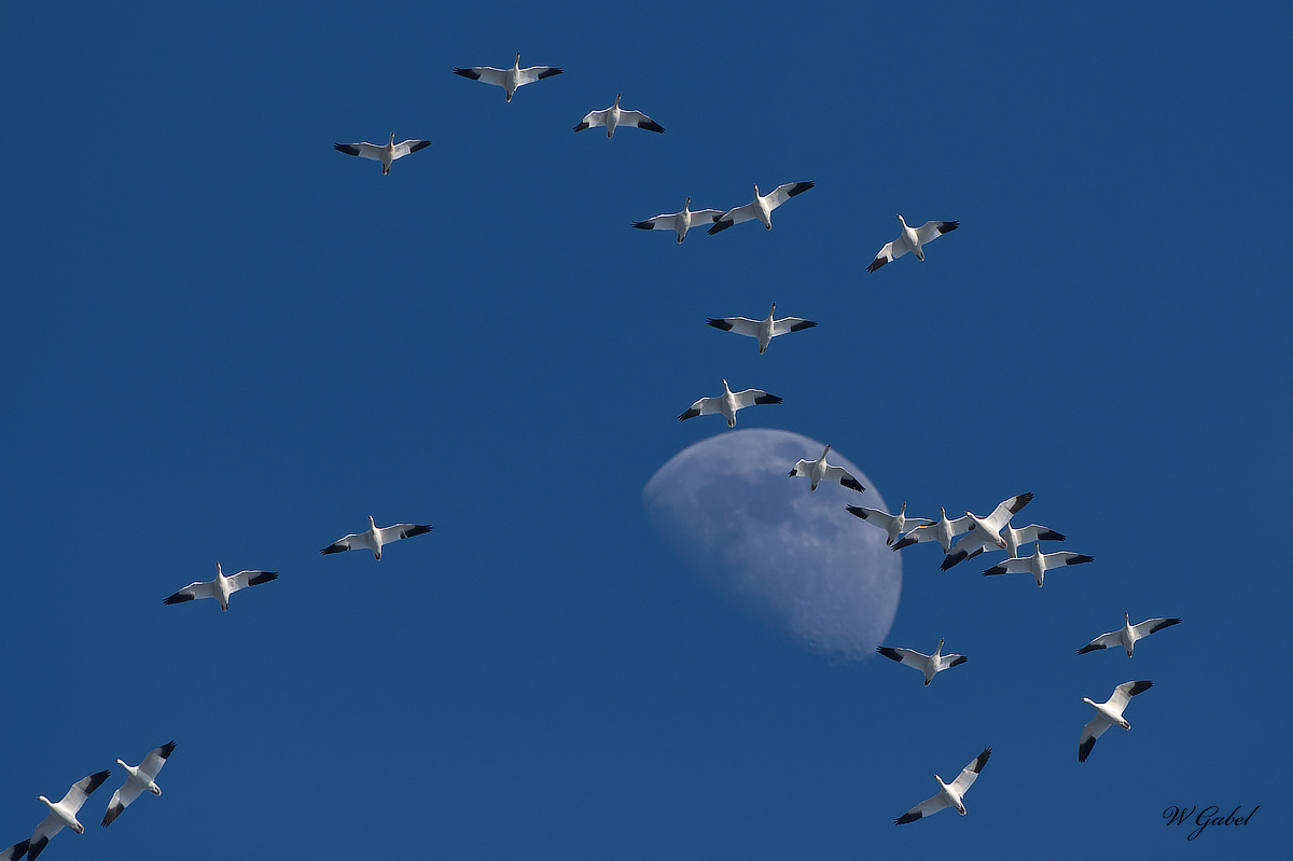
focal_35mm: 750
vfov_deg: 1.8
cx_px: 646
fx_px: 26925
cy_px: 430
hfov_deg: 2.8
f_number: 8
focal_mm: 500
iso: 1600
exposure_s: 1/3200
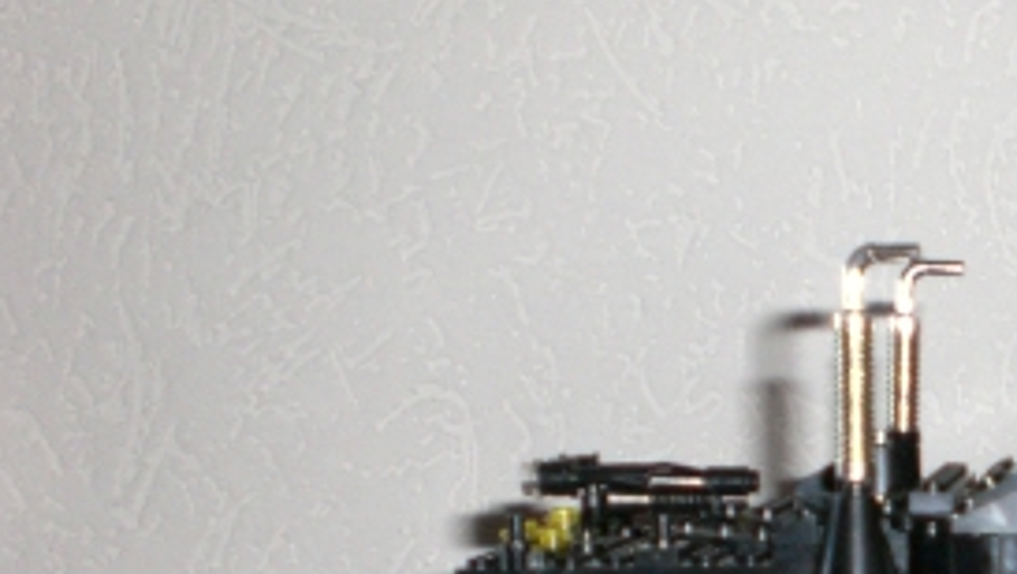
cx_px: 1147
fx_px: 2618
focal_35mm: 97
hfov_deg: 20.8
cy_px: 686
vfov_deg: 12.2
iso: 200
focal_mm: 6.3
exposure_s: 1/60
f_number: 3.1
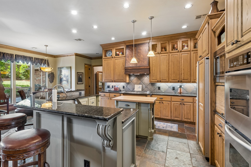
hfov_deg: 89.7
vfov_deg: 67.3
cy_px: 78
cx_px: 113
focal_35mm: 18
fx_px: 125
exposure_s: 1/10
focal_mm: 10
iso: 200
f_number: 7.1
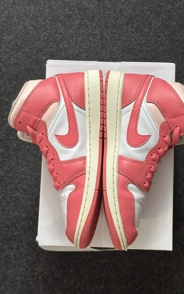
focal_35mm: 51
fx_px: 409
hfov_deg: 25.3
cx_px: 106
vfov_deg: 39.6
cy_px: 147
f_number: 1.78
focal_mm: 6.86
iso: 250
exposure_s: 1/60
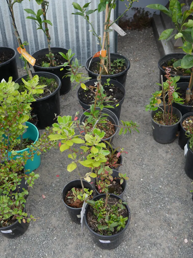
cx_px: 96
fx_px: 253
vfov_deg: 53.9
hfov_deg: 41.8
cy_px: 129
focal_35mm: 34
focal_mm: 17
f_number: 4
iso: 200
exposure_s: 1/200
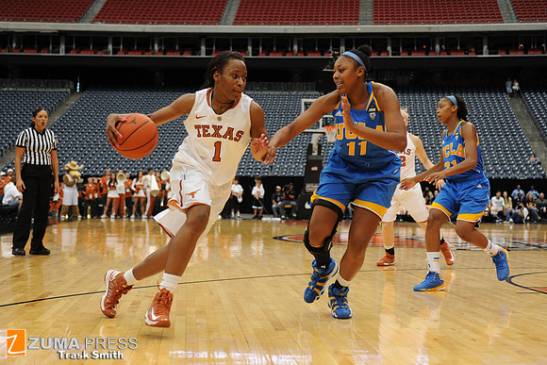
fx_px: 684
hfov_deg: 43.6
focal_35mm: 45
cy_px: 182
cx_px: 274
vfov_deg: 29.9
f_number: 2.8
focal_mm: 45
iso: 1000
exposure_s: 1/1250
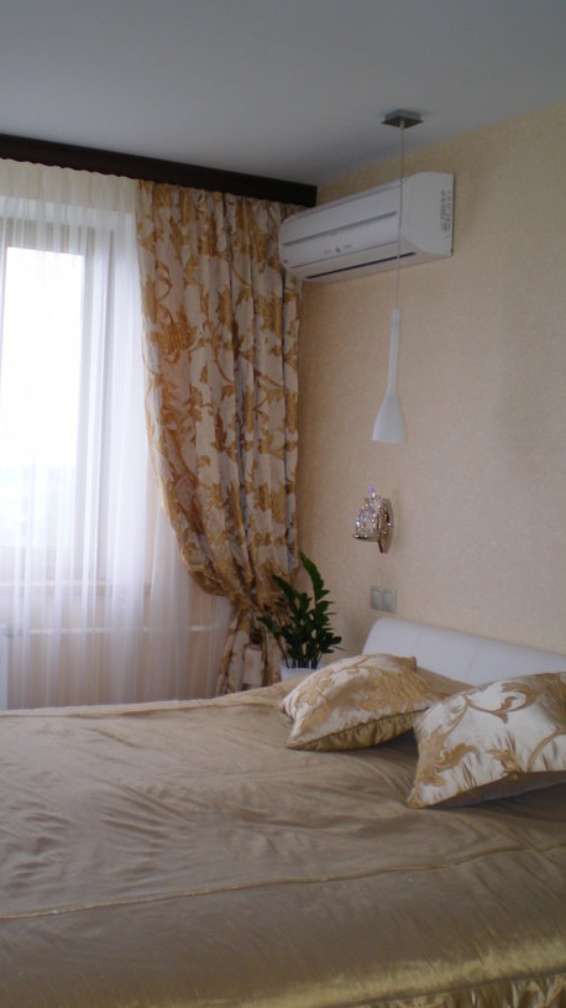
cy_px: 505
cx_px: 184
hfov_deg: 28.1
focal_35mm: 42
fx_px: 1121
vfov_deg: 48.4
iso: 80
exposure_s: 1/40
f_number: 3.1
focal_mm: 6.3
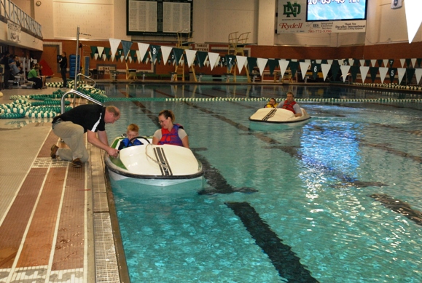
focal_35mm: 51
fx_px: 599
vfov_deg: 26.6
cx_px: 211
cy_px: 142
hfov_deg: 38.8
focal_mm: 34
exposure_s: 1/60
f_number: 5
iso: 1000
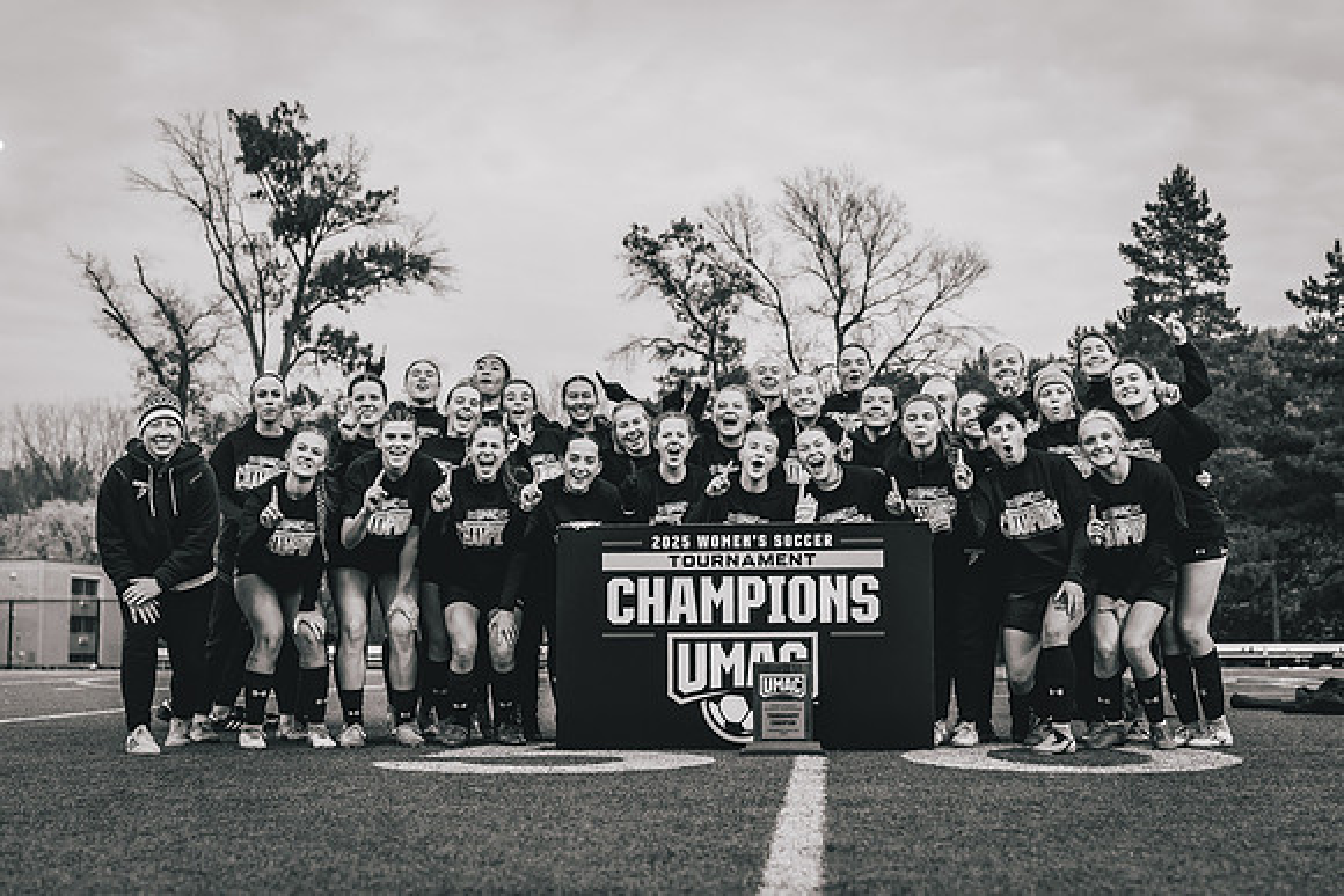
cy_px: 442
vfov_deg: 27.1
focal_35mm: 50
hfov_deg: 39.8
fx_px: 1857
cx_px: 702
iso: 800
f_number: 2.8
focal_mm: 41
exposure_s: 1/1600
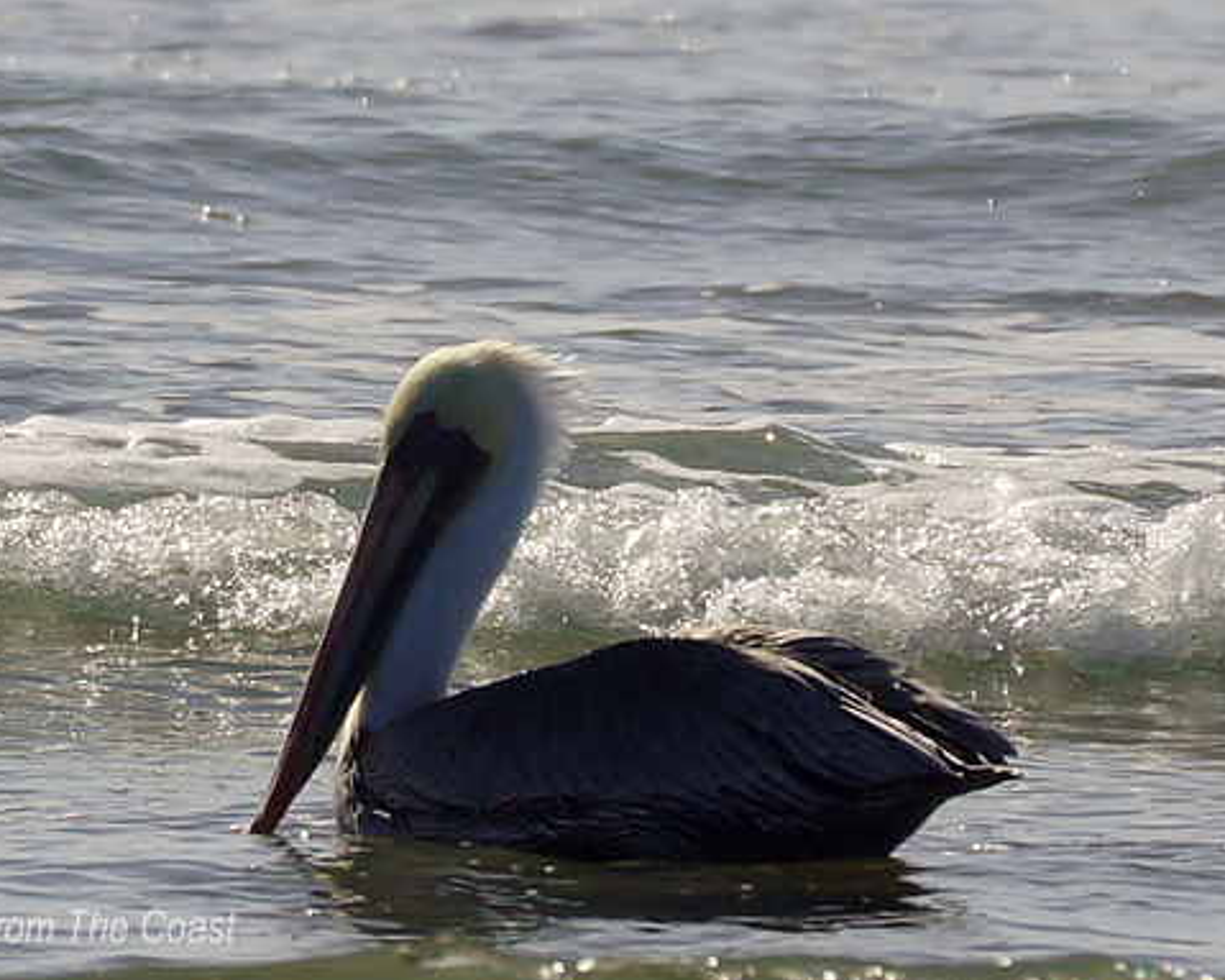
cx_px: 563
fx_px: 18523
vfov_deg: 3.0
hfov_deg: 3.8
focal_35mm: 511
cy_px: 489
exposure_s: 1/640
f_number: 9
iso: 100
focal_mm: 300
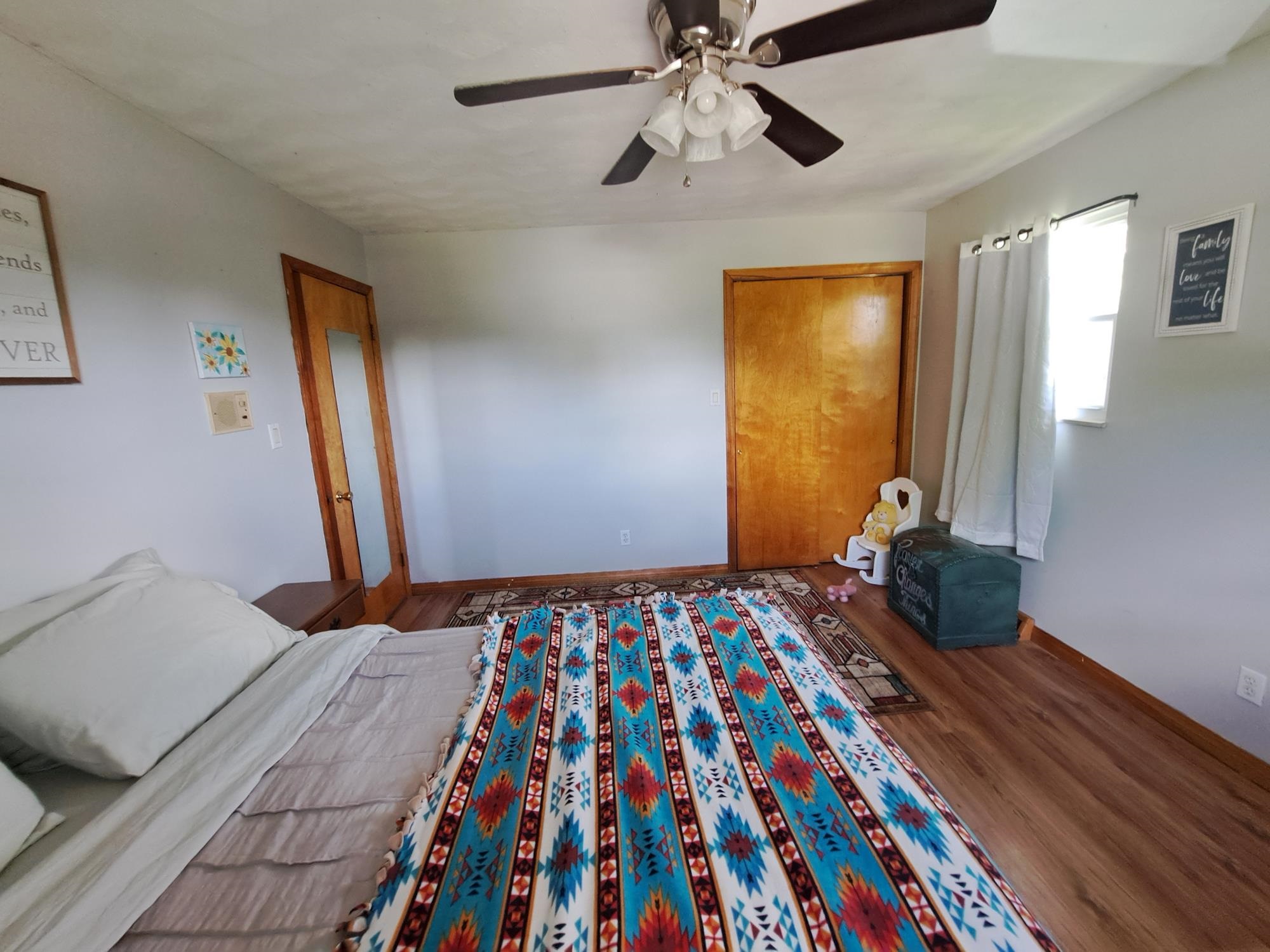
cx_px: 635
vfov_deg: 89.9
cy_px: 476
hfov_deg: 106.2
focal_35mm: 13
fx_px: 477
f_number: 2.2
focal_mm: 1.74
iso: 200
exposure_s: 1/30
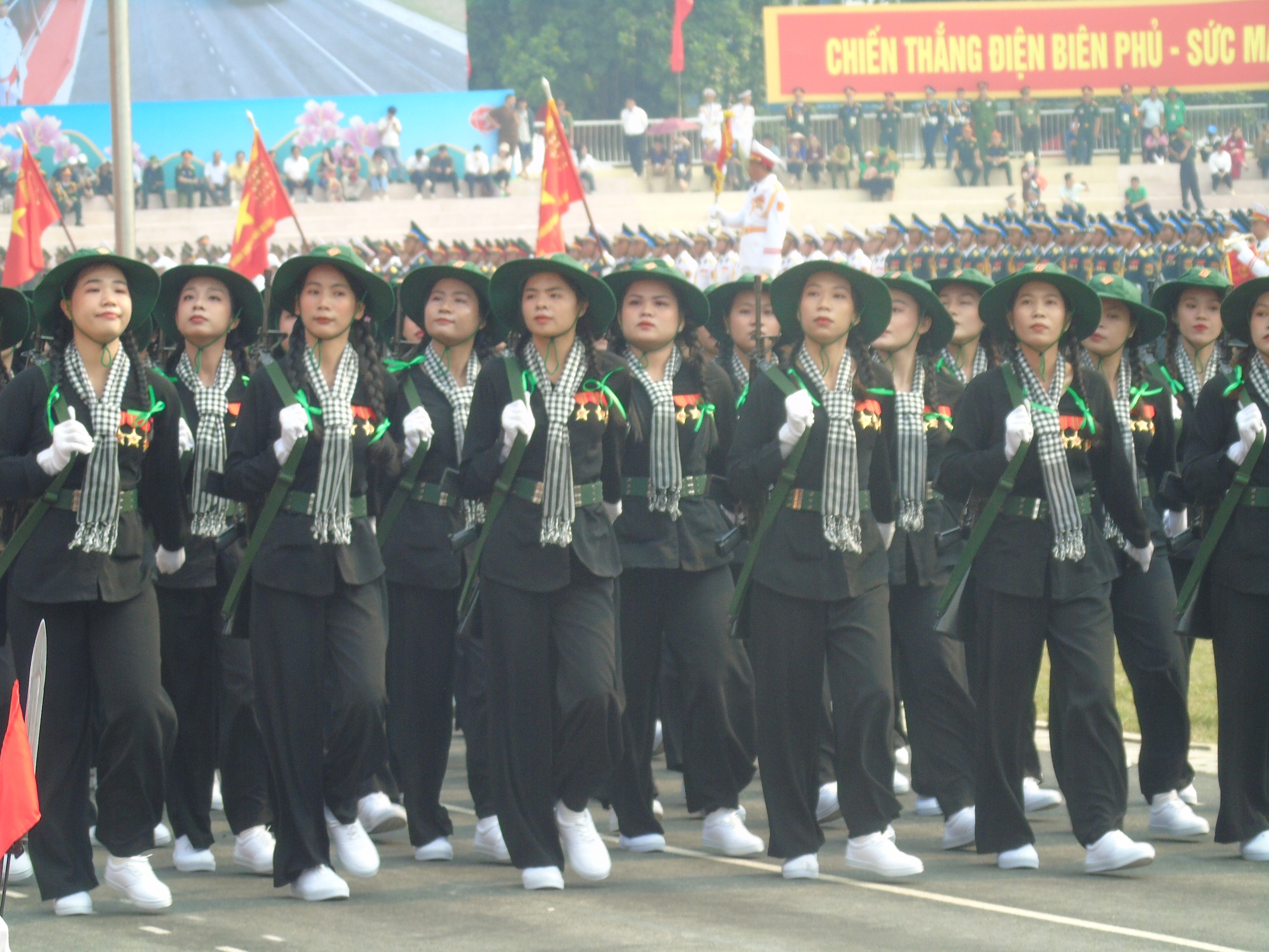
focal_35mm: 212
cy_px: 476
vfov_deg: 7.0
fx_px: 7772
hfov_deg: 9.3
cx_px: 634
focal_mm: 38
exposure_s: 1/125
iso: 100
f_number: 4.7
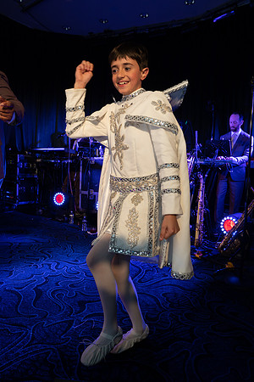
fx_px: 254
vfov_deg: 73.7
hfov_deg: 53.1
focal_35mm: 24
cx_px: 127
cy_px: 191
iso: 1600
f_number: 5
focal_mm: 24
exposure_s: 1/250
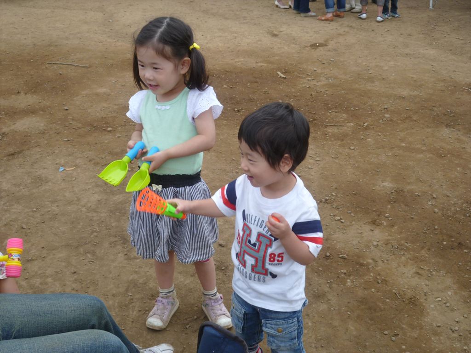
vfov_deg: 35.1
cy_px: 176
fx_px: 558
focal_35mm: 41
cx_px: 236
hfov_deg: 45.8
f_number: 3.6
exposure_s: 1/320
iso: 80
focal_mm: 7.2
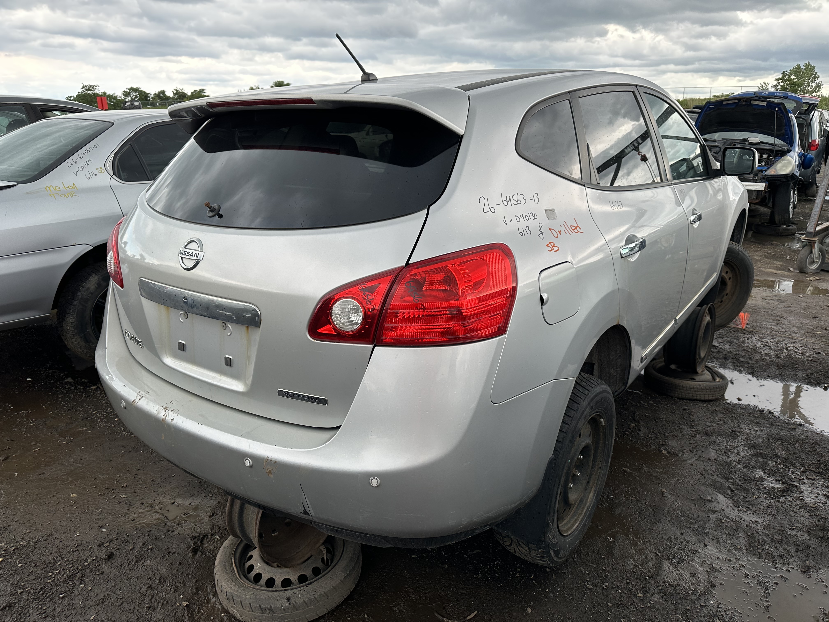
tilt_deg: -16.4
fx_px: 575
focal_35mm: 24
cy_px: 311
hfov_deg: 71.6
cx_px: 414
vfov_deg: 56.8
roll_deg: -0.8
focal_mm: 6.86
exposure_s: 1/577
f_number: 1.78
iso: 80
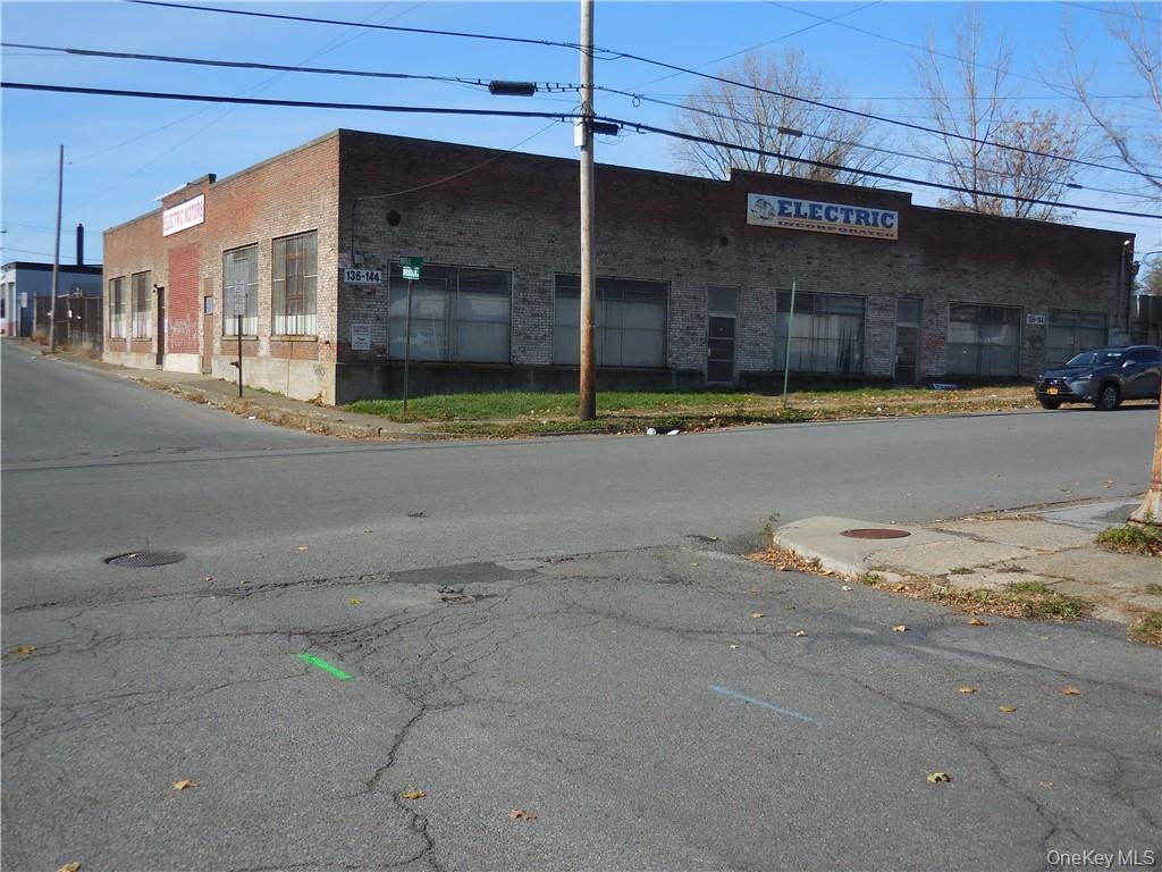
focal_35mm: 33
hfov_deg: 55.4
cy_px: 436
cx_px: 581
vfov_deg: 42.9
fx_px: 1108
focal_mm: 5.9
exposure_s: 1/1250
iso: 125
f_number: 3.7
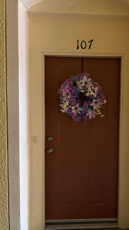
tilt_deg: -2.3
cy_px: 113
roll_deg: -1.6
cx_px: 91
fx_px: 170
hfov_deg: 40.7
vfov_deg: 67.9
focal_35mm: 28
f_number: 1.78
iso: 1000
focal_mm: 6.76
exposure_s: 1/31
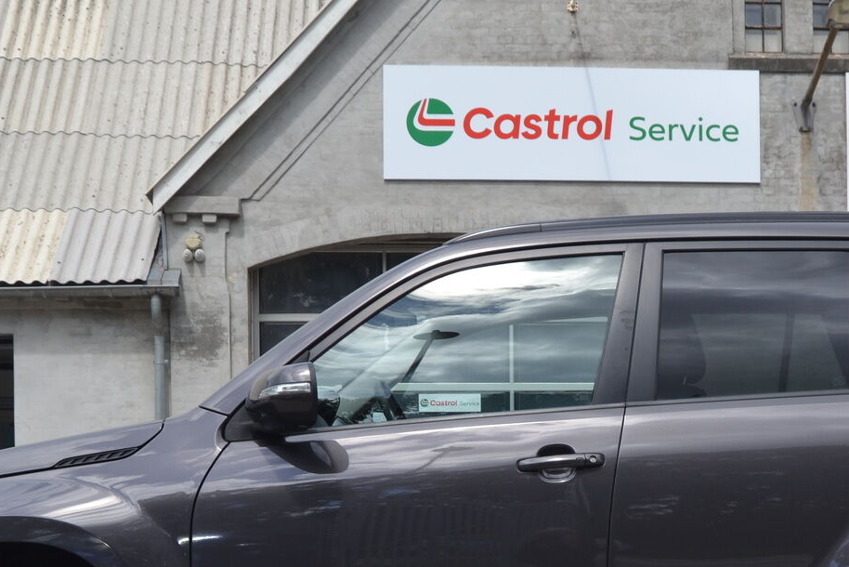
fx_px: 1486
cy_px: 544
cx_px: 539
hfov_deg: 31.7
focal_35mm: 63
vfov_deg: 21.0
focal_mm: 20
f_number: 8
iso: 100
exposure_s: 1/250
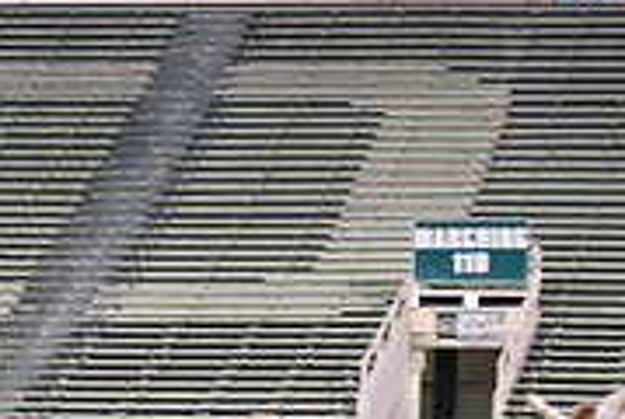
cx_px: -63
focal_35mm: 317
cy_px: 658
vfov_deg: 4.3
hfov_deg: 6.5
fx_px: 5513
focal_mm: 98
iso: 1000
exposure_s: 1/320
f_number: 2.8
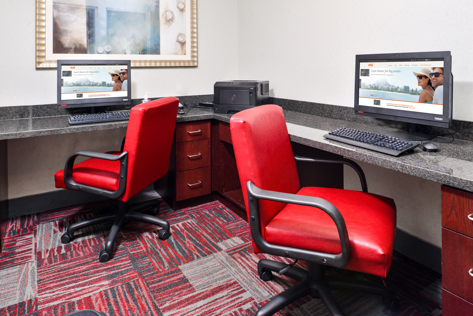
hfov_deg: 73.7
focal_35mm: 24
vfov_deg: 53.2
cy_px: 158
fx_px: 315
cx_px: 236
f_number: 7.1
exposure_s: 1/60
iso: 400
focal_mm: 24
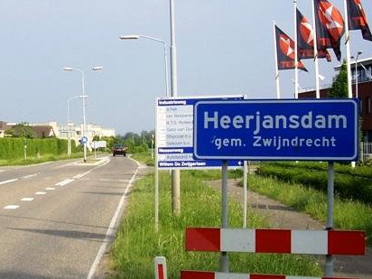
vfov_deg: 24.8
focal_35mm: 59
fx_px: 634
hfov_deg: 32.0
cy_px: 159
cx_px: 88
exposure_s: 1/100
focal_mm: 7.9
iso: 64
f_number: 8
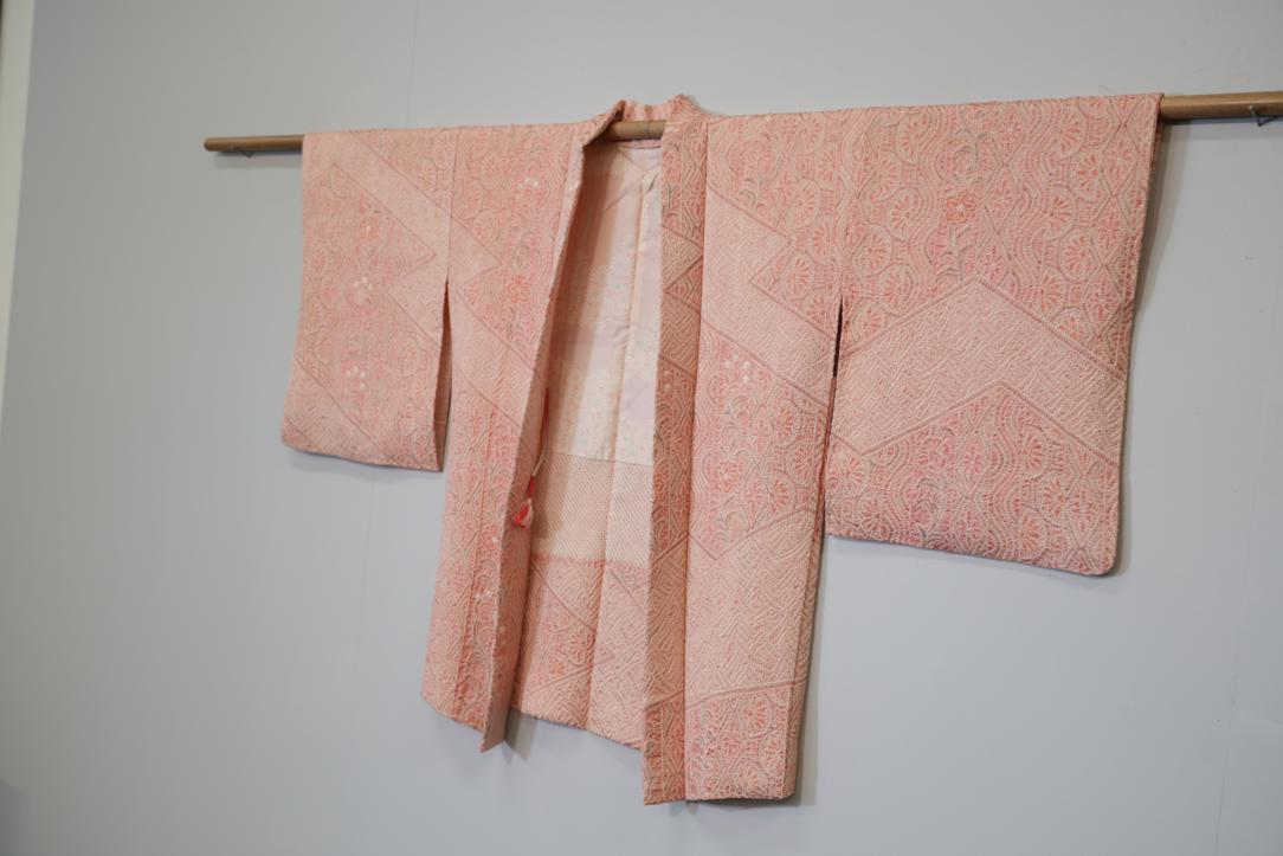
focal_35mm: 38
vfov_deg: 35.1
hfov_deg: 50.7
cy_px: 428
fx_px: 1354
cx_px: 642
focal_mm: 38
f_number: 4
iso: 200
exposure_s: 1/40
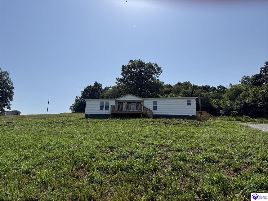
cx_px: 134
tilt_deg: +12.1
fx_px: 186
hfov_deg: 71.6
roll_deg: -3.2
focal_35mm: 24
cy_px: 100
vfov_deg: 56.8
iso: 80
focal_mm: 6.76
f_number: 1.78
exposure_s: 1/10309
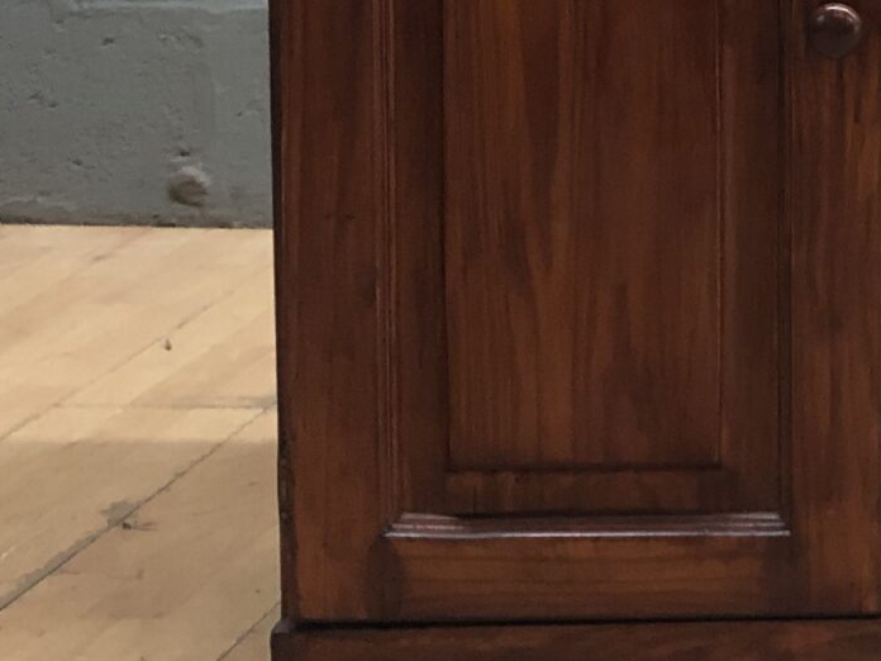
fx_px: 2621
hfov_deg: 17.5
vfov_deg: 13.9
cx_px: 1243
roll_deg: +0.0
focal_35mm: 103
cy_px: -162
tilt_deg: -3.1
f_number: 1.8
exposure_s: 1/11
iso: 100
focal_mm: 3.99
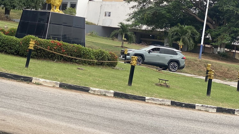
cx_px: 49
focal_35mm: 91
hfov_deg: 23.1
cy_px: 32
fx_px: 577
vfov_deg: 13.2
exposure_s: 1/428
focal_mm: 6
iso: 20
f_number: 2
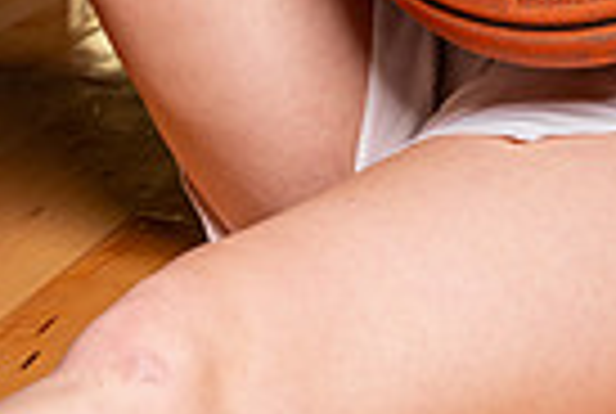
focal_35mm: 190
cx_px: 634
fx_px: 3258
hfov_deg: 10.7
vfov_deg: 6.9
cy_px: -544
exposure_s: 1/125
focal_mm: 58
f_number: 5.6
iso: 100
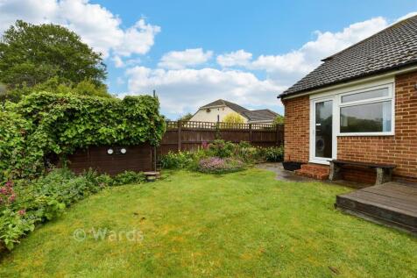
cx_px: 208
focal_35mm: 15
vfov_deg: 77.3
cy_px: 139
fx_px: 174
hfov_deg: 100.4
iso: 1000
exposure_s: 1/500
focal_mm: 10
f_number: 8
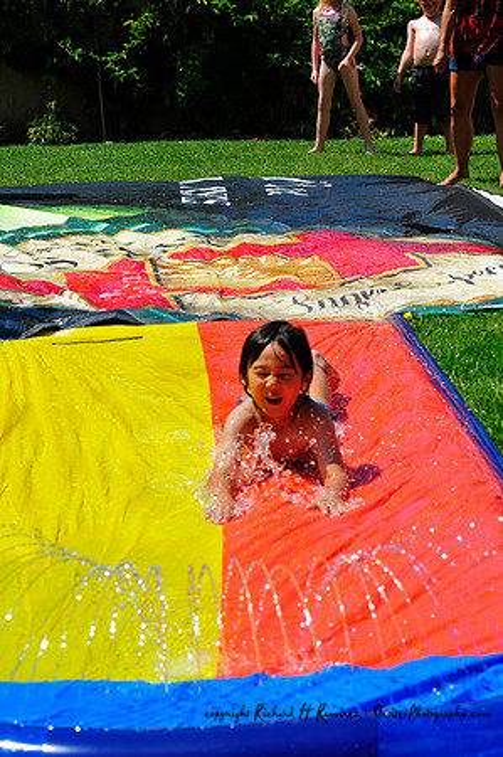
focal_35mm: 105
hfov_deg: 13.0
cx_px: 252
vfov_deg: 19.5
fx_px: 2206
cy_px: 378
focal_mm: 70
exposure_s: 1/640
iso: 200
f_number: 7.1
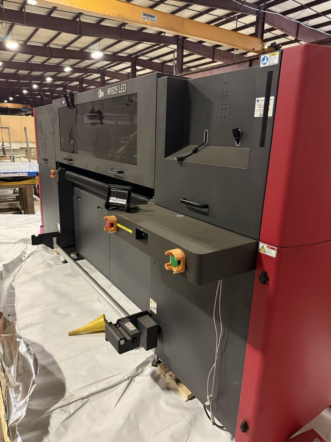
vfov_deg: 71.6
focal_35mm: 24
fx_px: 306
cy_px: 221
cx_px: 166
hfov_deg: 56.8
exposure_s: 1/40
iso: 1000
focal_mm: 6.8
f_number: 1.8
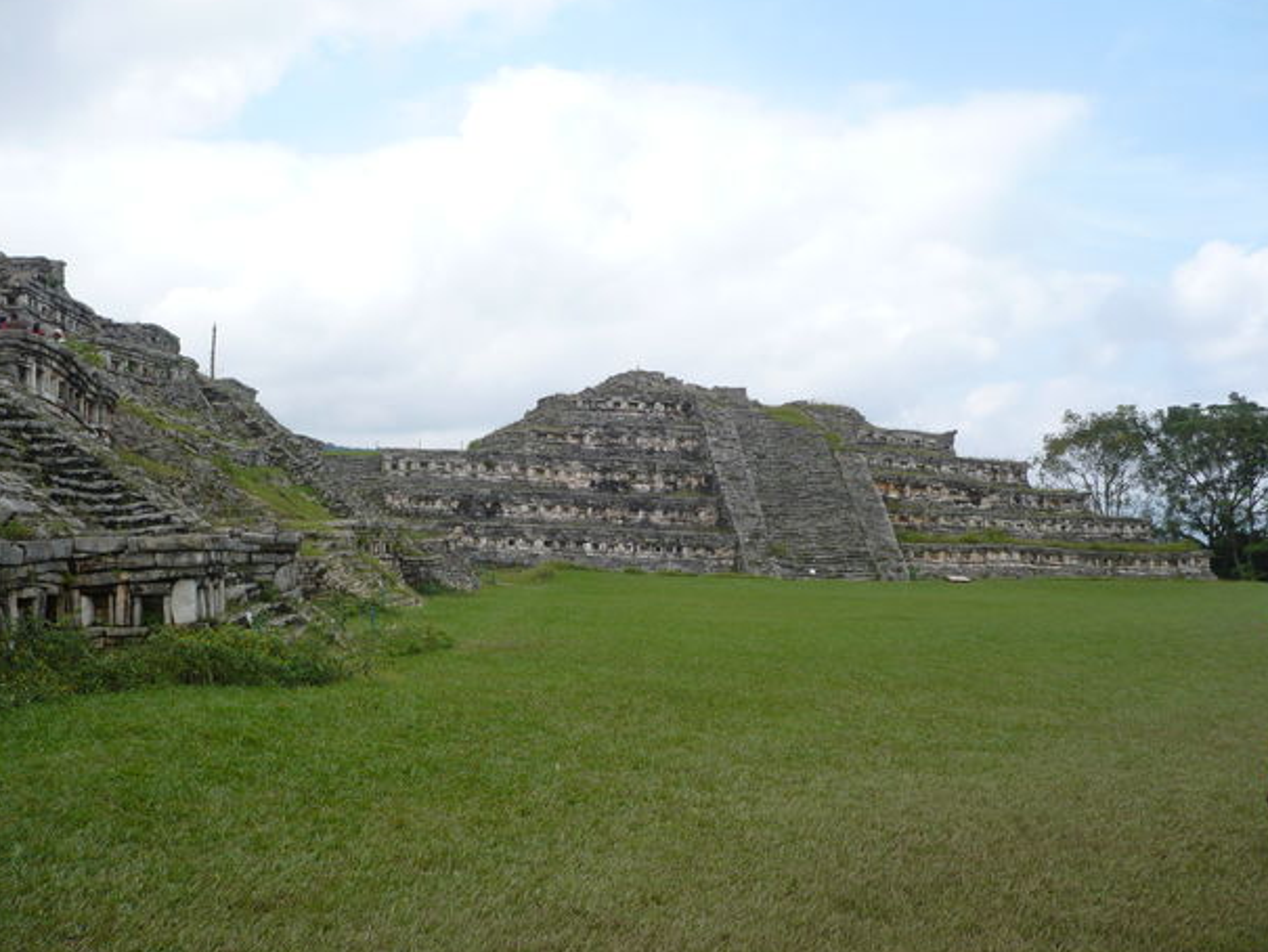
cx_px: 614
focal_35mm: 37
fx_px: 1356
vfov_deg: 38.7
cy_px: 455
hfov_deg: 50.1
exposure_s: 1/1000
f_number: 2.8
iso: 100
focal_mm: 5.8
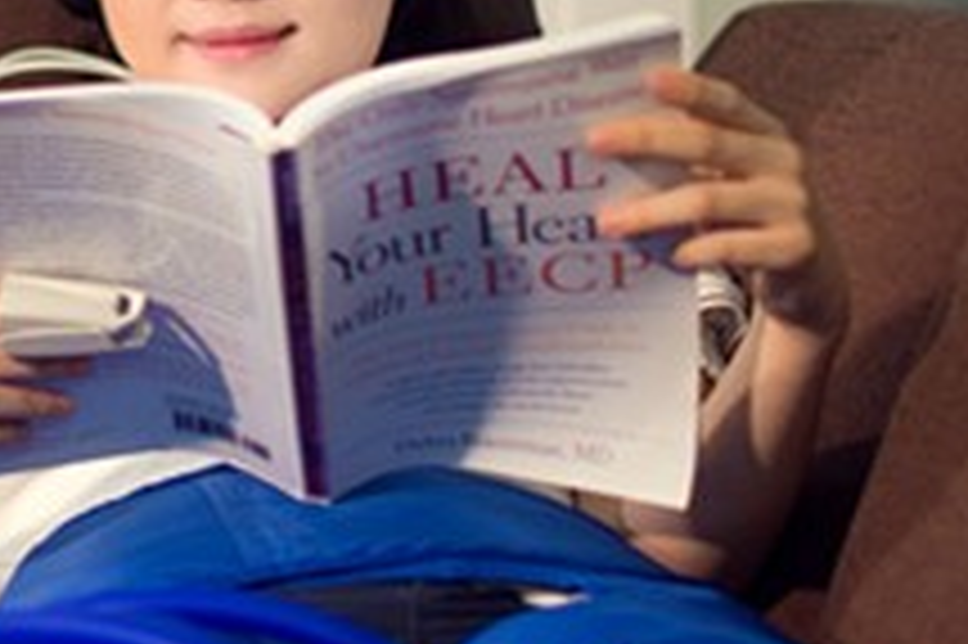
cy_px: 149
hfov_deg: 11.1
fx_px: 4863
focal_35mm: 181
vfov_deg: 7.6
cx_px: -342
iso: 800
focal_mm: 50
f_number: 1.8
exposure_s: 1/250
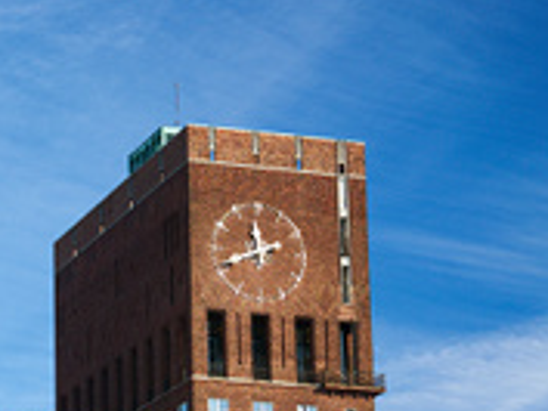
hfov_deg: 14.3
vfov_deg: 10.9
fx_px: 2107
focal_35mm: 133
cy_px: 533
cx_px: -115
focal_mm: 35
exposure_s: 1/60
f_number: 8
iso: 100
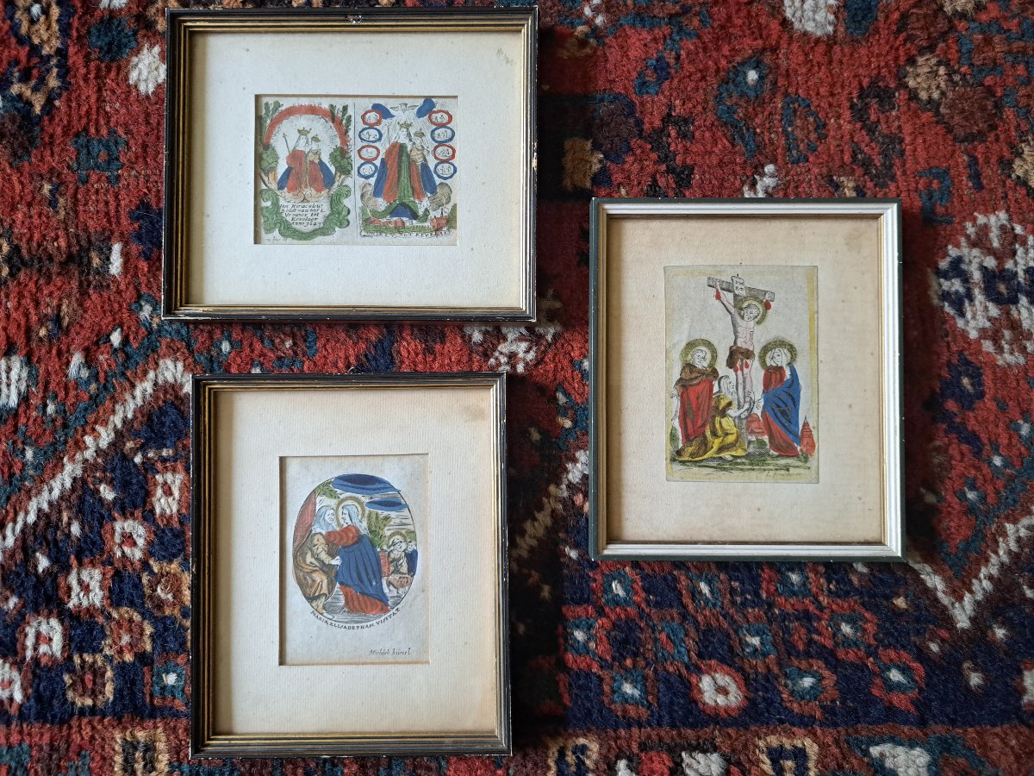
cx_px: 517
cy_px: 388
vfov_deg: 56.8
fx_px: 717
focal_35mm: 24
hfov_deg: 71.6
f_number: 1.8
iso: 400
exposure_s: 1/50
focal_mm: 5.23
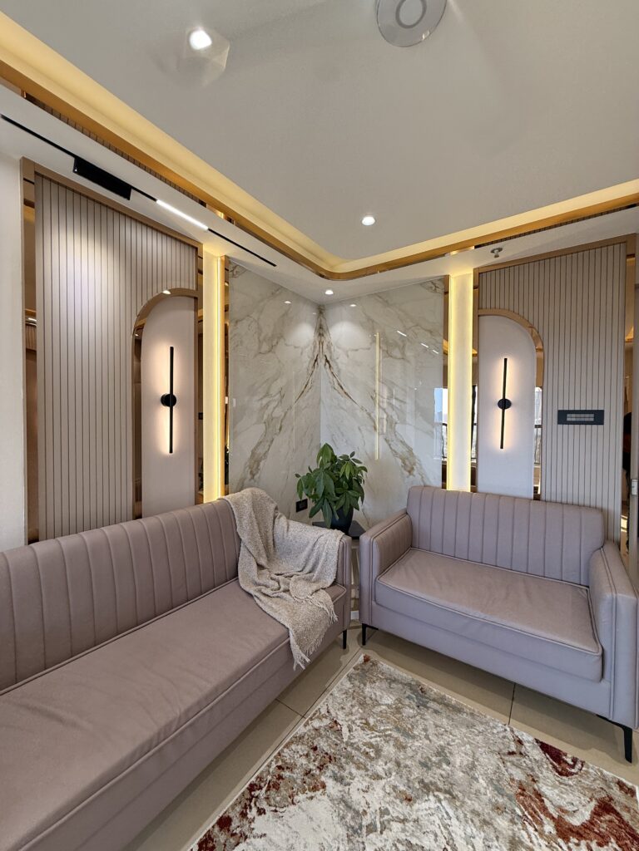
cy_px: 426
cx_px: 320
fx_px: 345
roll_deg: -0.7
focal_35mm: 14
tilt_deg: -1.0
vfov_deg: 102.1
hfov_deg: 85.7
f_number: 2.2
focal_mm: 2.22
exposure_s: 1/151
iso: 64
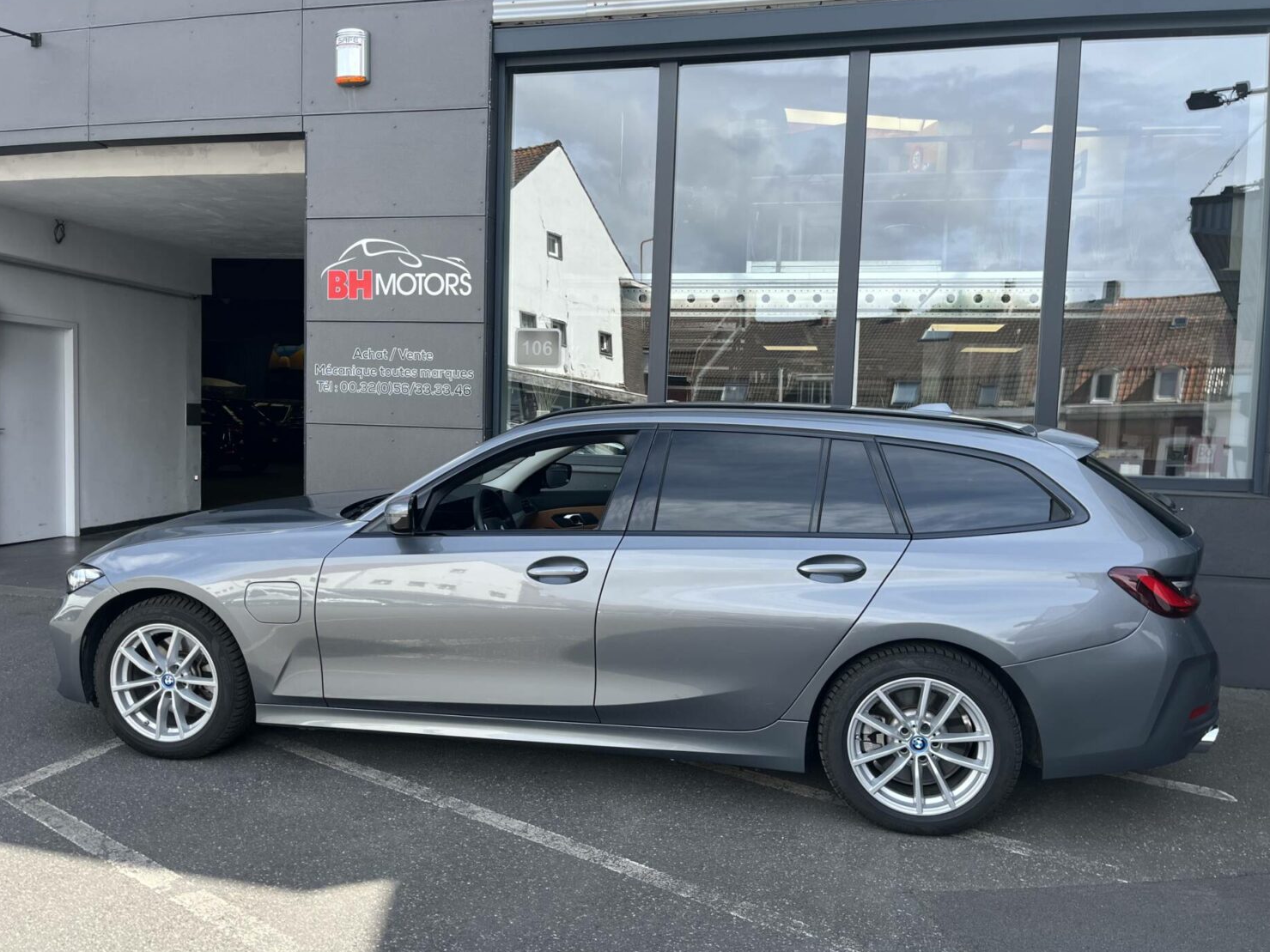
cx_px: 629
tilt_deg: -3.3
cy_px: 476
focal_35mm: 27
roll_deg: -2.5
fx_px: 991
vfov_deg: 51.3
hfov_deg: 65.3
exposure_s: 1/840
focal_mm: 5.1
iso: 50
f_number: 1.6
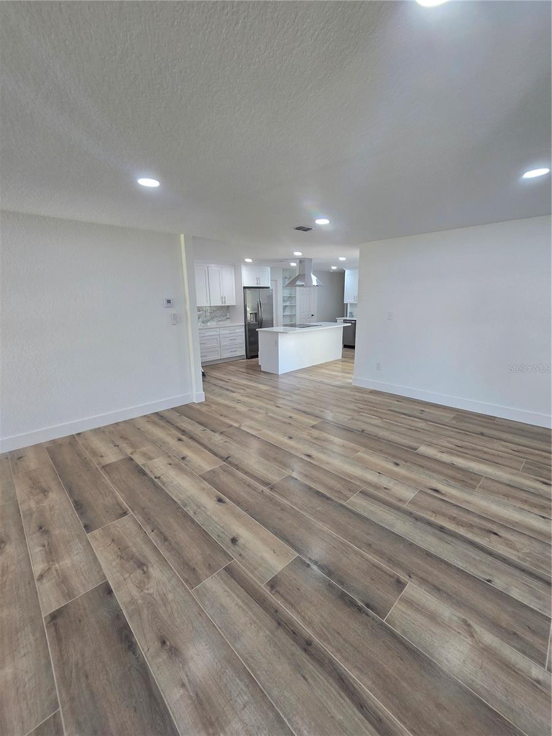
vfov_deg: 106.2
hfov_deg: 89.9
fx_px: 276
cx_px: 276
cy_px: 368
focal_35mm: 13
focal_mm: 2.2
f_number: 2.2
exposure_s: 1/60
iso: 100
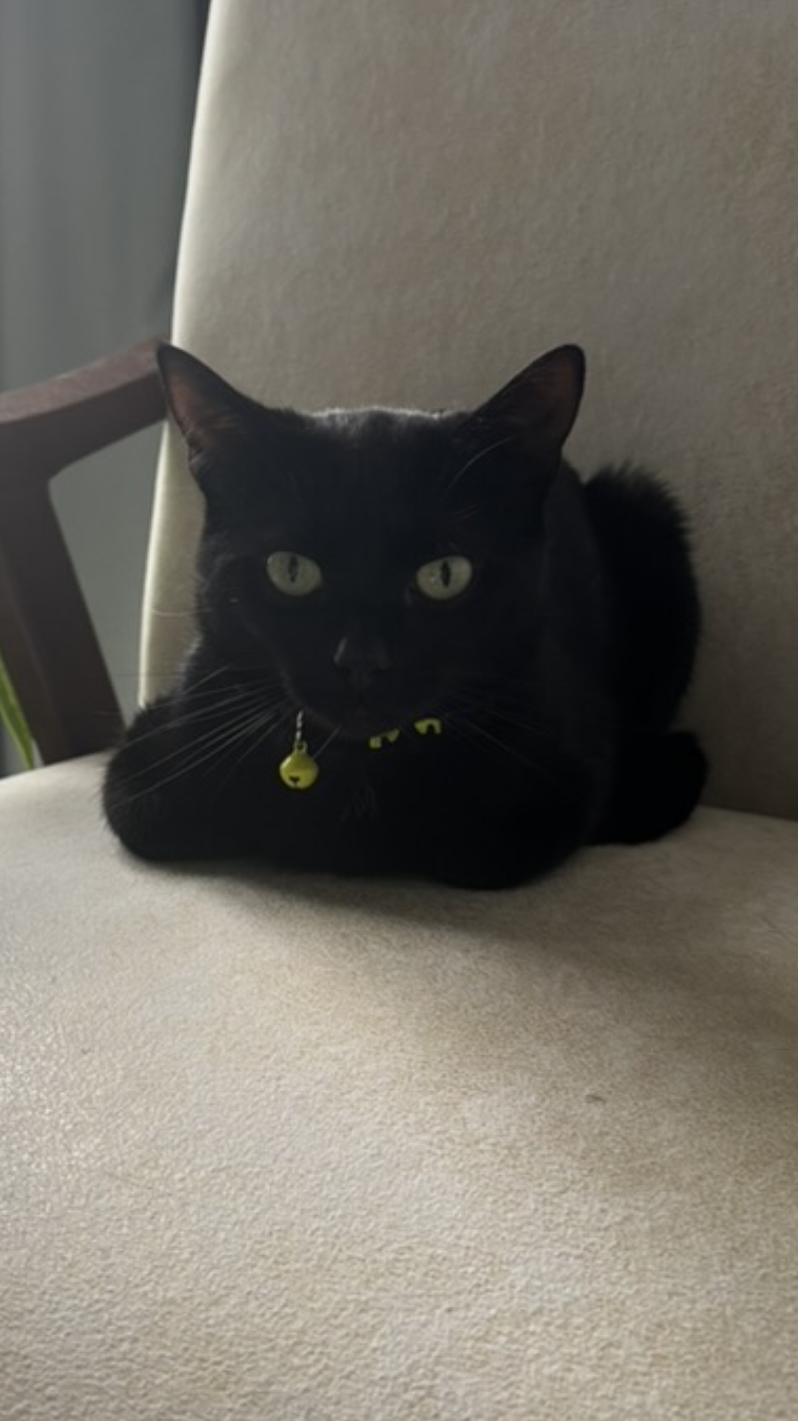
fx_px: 1620
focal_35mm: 43
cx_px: 297
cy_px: 703
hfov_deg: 27.6
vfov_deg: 47.4
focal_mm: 5.96
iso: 125
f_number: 1.6
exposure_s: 1/115
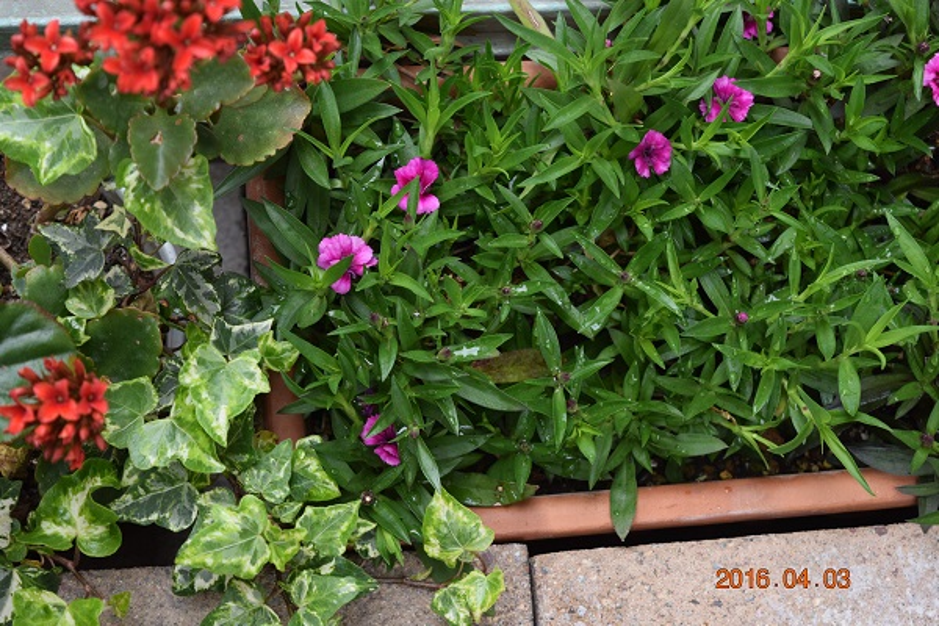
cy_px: 313
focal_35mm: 82
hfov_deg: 24.6
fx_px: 2152
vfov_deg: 16.6
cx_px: 470
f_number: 5.6
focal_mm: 55
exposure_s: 1/125
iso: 500
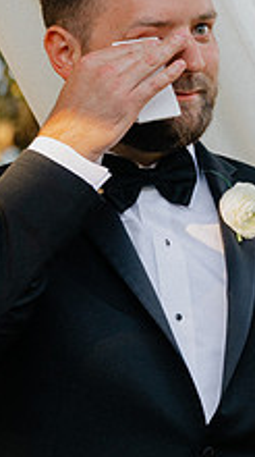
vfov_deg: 8.0
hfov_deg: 4.5
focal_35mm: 270
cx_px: 323
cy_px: 284
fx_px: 3261
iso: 200
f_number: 2.8
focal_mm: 70
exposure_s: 1/500
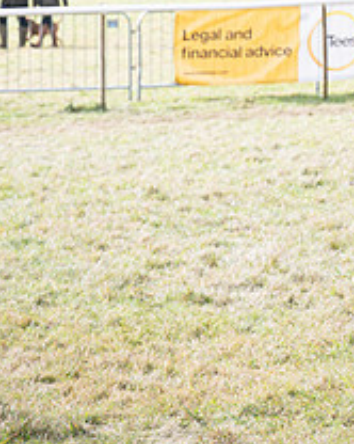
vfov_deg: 8.5
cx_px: 421
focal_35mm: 226
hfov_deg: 6.8
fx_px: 2964
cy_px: 66
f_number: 5
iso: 400
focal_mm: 74
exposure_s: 1/1000
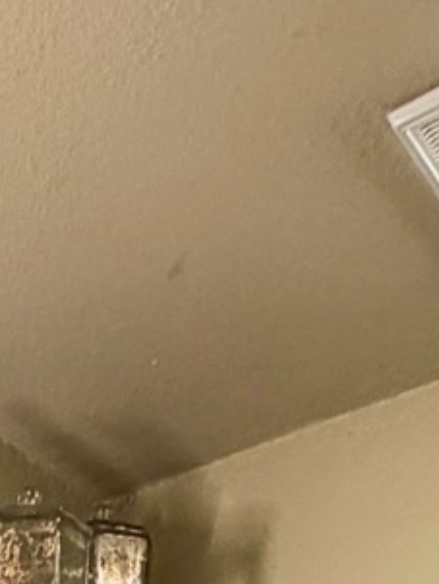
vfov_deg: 13.1
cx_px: -193
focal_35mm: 89
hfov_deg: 15.5
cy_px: 1553
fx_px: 1503
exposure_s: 1/60
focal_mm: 2.22
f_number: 2.2
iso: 160
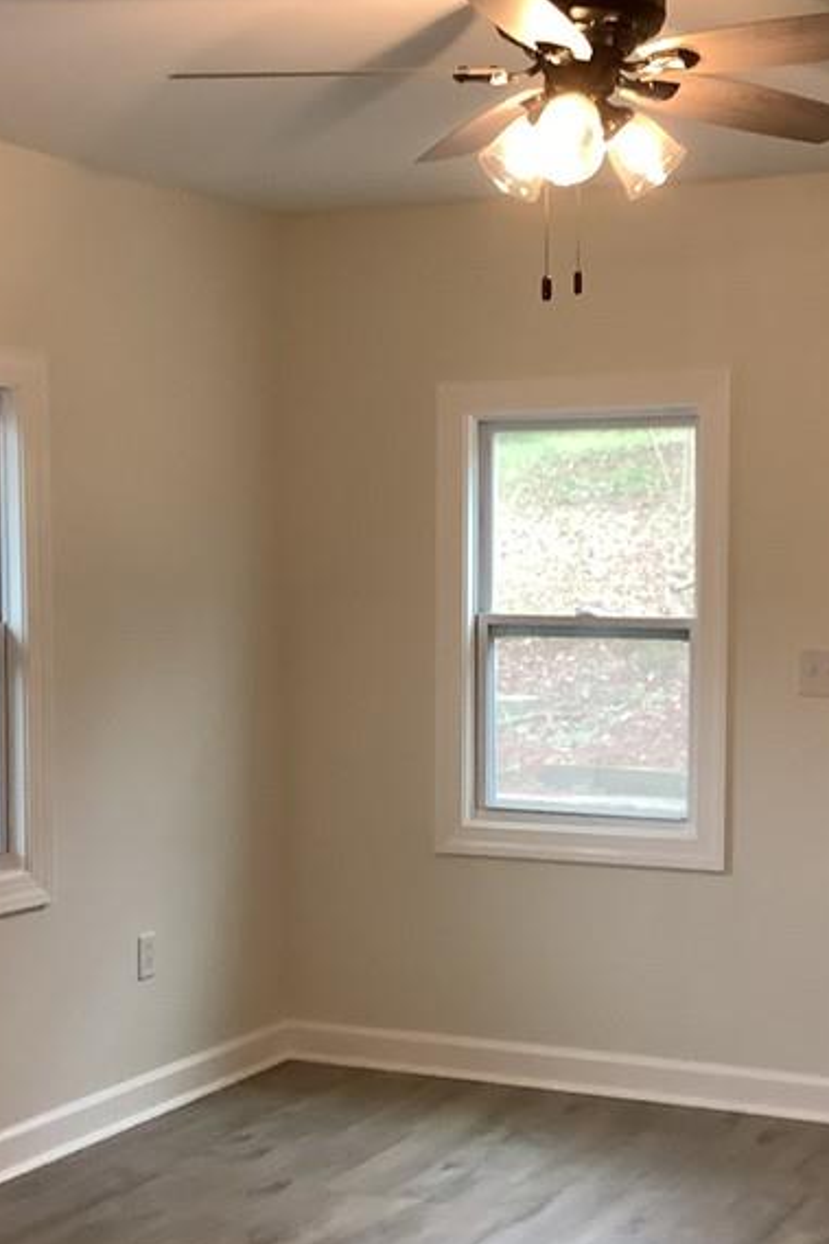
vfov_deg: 34.4
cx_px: 505
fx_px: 2004
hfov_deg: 23.3
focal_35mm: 58
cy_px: 713
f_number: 2.4
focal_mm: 3.3
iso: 125
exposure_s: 1/50
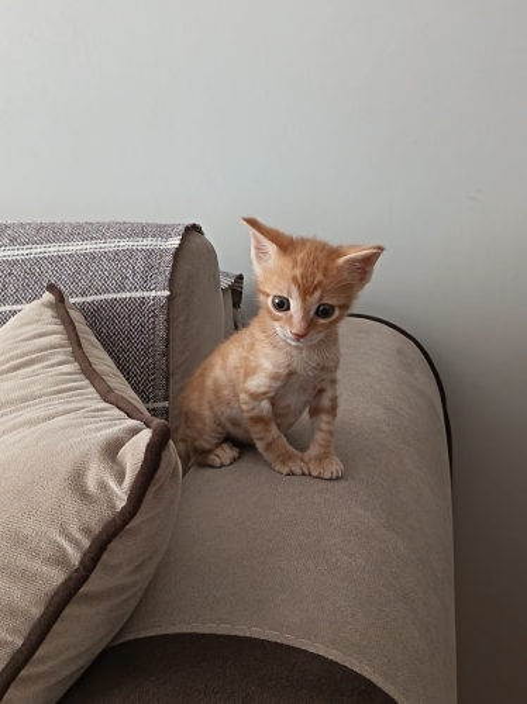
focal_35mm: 48
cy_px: 352
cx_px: 264
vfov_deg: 39.7
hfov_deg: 30.2
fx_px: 976
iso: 4046
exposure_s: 1/33.3
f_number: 1.75
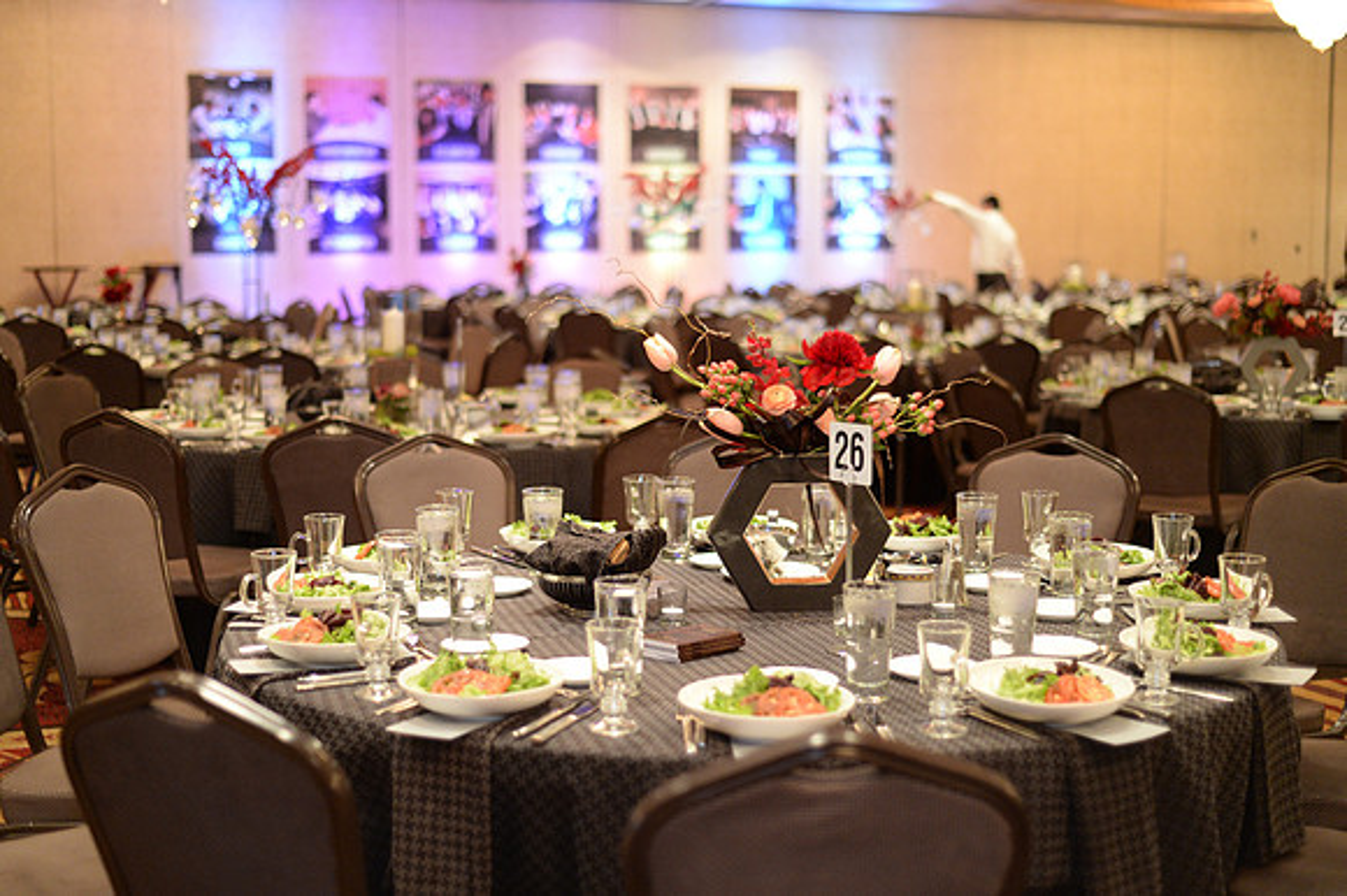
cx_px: 674
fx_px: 1870
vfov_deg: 27.0
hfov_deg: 39.6
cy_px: 448
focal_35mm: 50
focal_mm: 50
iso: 3200
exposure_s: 1/100
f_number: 2.2
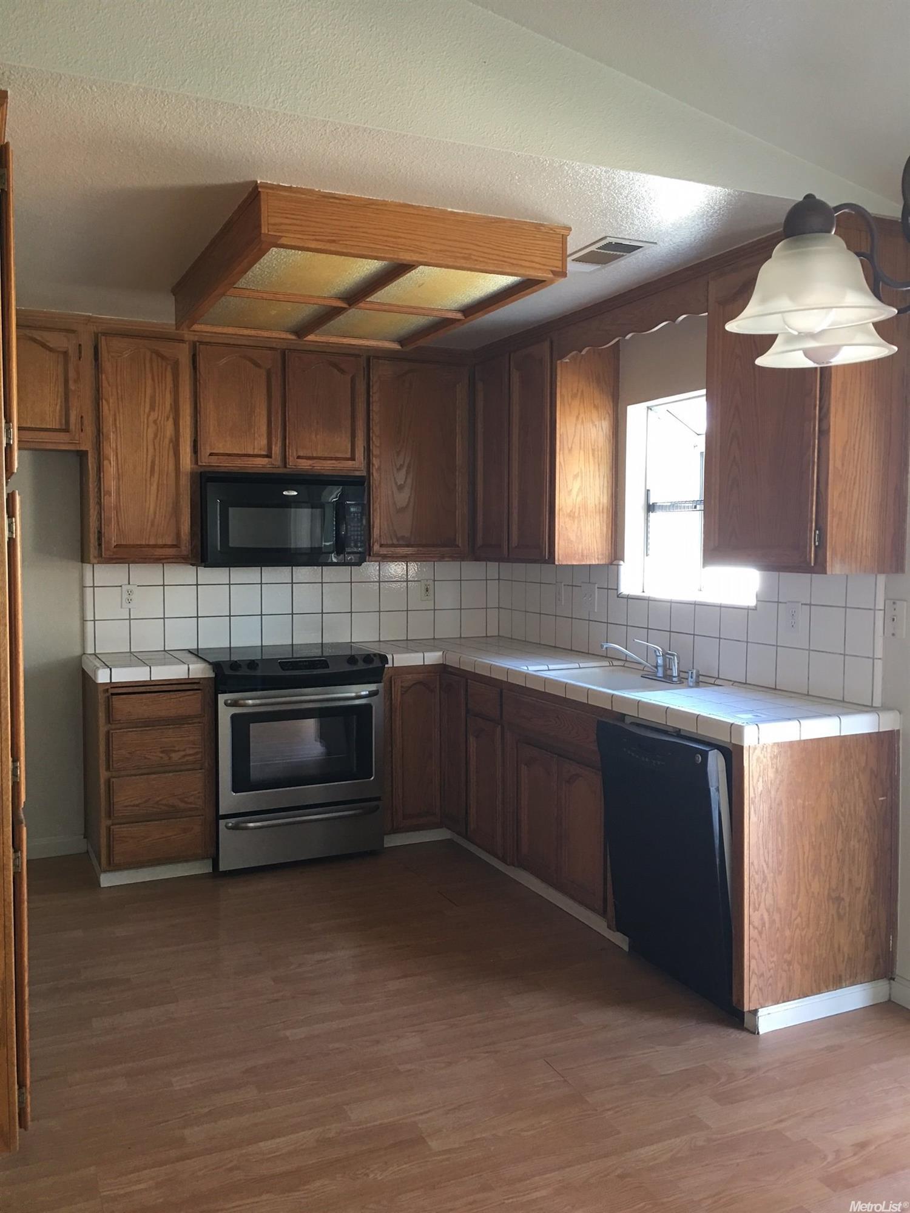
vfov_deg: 61.7
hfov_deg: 48.2
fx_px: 1016
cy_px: 606
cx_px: 455
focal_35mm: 29
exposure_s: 1/15
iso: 40
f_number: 2.2
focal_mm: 4.15
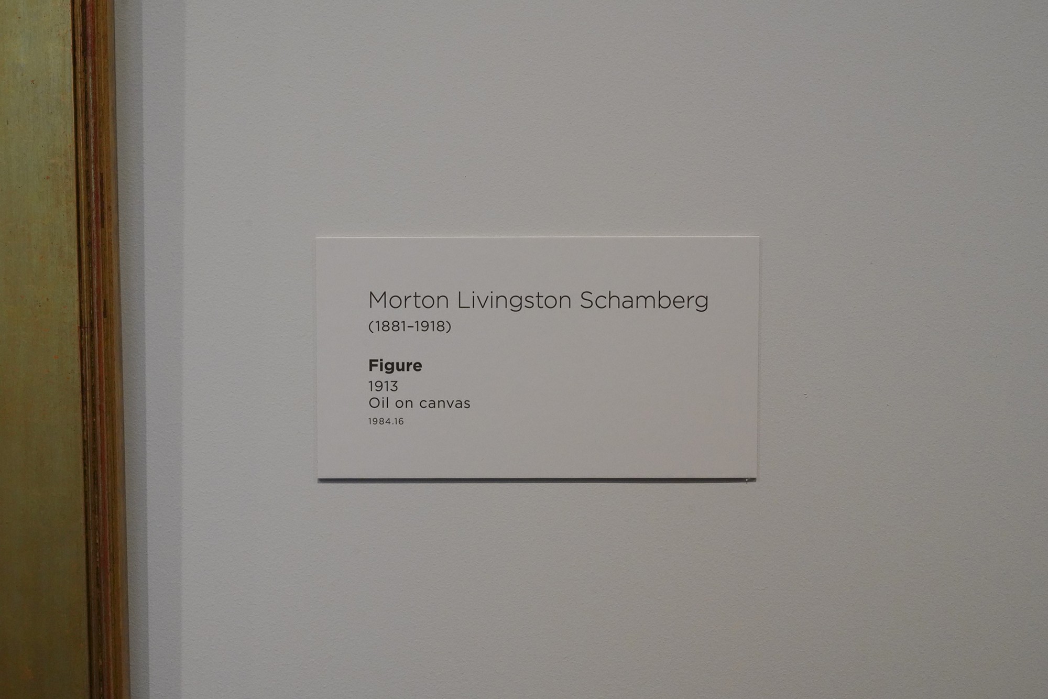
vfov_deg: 26.0
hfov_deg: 38.2
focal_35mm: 52
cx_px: 524
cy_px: 350
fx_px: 1514
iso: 6400
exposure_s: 1/100
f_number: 13
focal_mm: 52
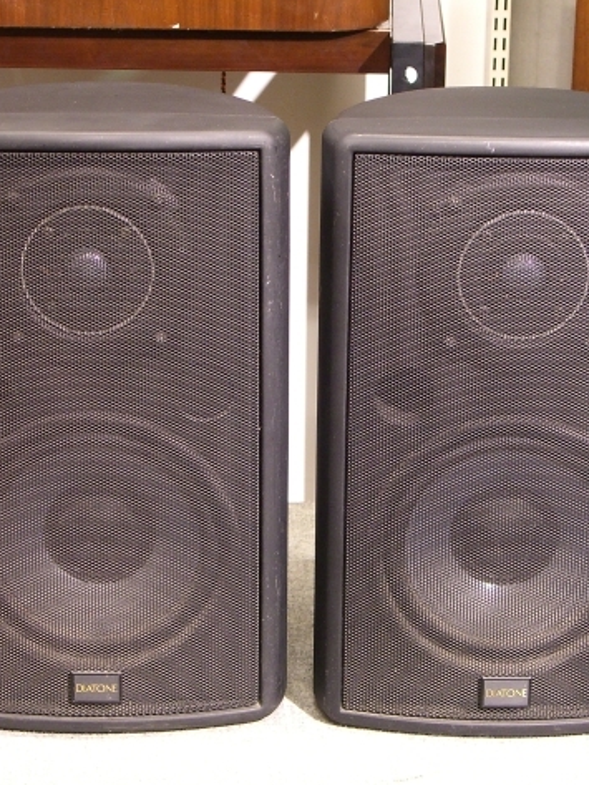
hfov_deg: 16.1
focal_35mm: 92
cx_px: 307
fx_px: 2086
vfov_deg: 21.3
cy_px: 388
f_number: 4
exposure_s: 1/6
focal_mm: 14.2
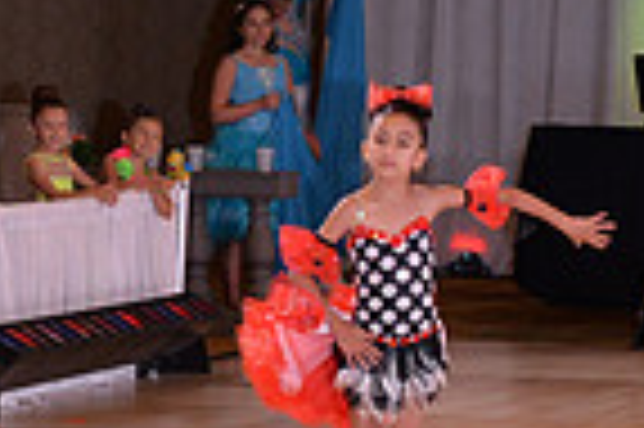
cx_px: 1247
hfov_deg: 7.0
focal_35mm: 284
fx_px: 5075
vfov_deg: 4.8
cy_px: 246
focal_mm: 70
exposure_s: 1/250
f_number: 5.6
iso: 2000
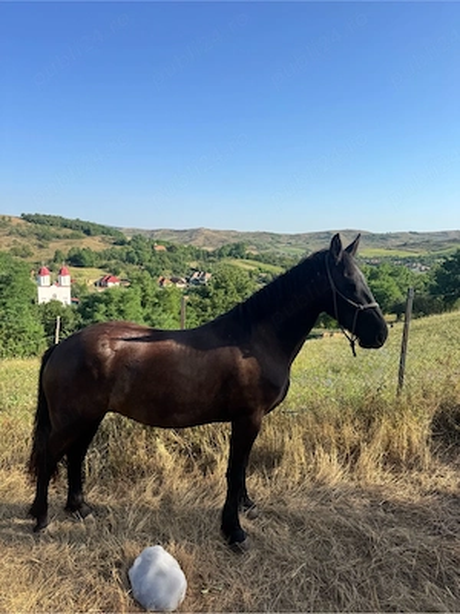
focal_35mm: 24
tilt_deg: -7.7
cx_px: 230
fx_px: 425
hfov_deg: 56.8
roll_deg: -2.2
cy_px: 307
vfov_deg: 71.6
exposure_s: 1/3247
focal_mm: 6.76
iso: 80
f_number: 1.78
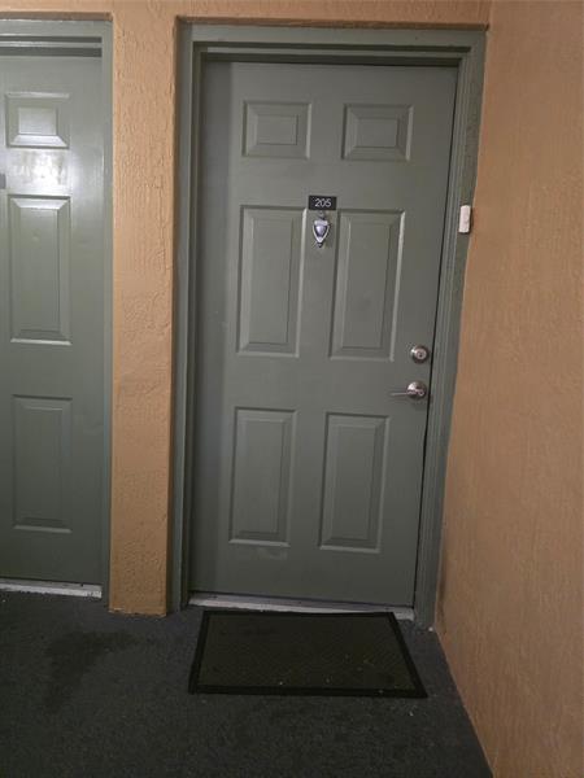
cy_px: 389
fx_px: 517
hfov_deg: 58.9
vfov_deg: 73.9
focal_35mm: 23
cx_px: 292
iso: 2000
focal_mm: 6.3
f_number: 1.7
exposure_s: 1/60
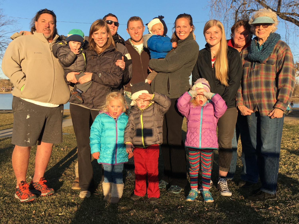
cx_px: 150
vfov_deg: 48.2
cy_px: 112
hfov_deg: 61.7
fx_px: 250
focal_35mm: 29
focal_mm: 4.2
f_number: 2.2
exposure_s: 1/693
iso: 25
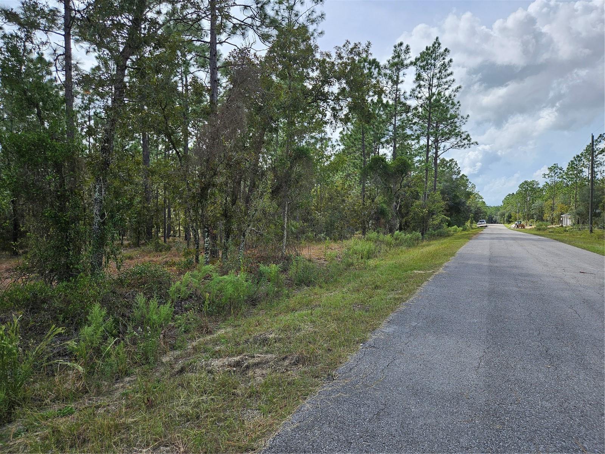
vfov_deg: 58.9
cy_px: 227
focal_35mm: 23
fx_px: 402
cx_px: 302
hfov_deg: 73.9
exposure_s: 1/1350
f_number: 1.8
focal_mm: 5.4
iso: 25
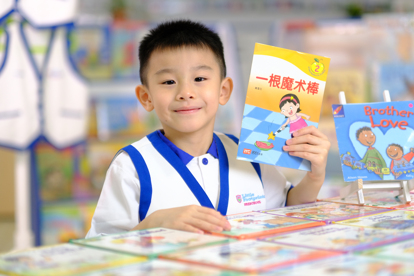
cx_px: 207
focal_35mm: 84
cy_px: 138
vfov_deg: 16.3
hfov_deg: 24.2
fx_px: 966
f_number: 1.4
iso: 640
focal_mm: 56
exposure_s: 1/800
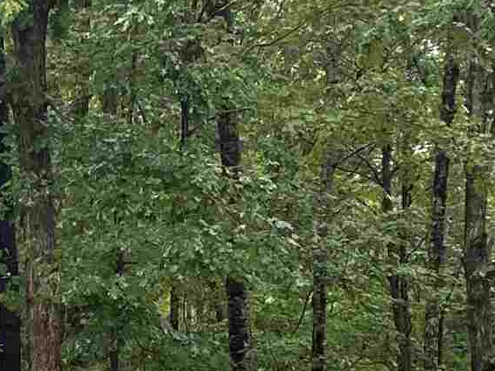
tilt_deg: +2.0
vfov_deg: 10.4
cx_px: -205
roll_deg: +0.5
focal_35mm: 141
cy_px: 402
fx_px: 2017
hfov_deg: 13.3
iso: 125
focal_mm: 4.25
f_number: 1.8
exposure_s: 1/104
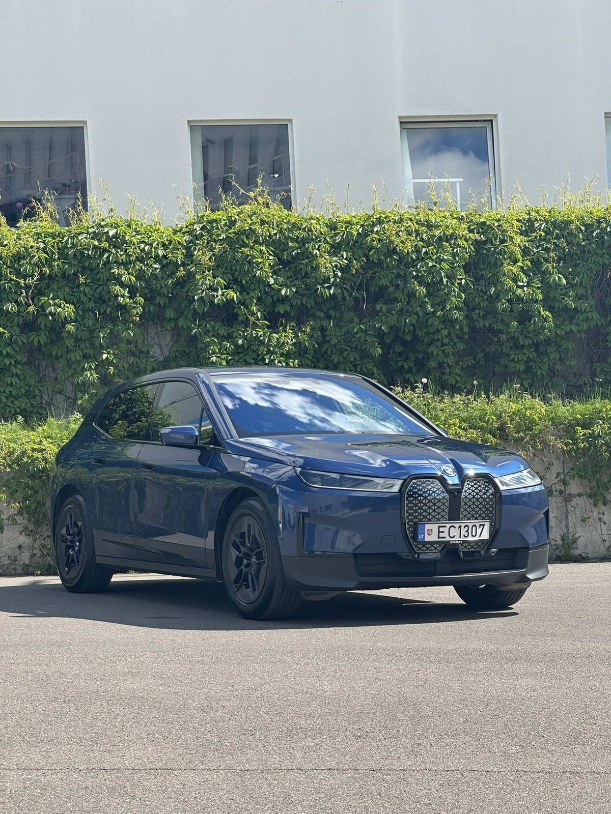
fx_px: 1812
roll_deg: +2.2
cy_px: 407
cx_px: 306
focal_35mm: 77
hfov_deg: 19.1
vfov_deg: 25.3
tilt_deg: +2.3
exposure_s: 1/229
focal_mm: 9
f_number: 2.8
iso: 32
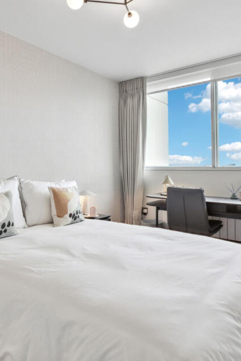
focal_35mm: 26
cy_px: 170
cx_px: 76
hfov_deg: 48.5
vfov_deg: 69.3
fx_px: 261
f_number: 11
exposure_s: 1/80
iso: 400
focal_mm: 16
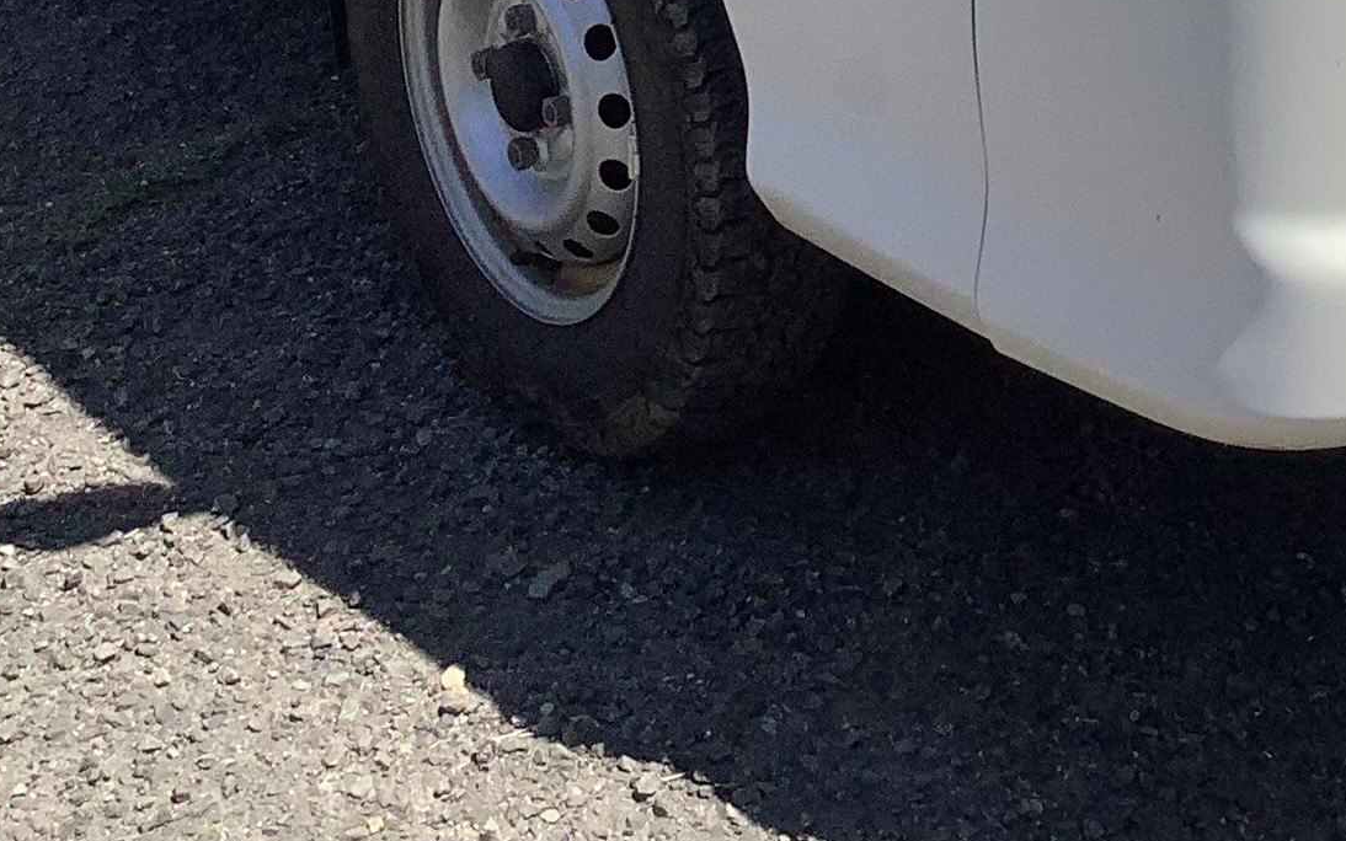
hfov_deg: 20.9
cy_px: -655
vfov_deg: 12.3
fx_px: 3595
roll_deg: -1.2
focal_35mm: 98
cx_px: 1089
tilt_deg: -10.1
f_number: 2.4
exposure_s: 1/1894
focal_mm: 3.3
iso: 25
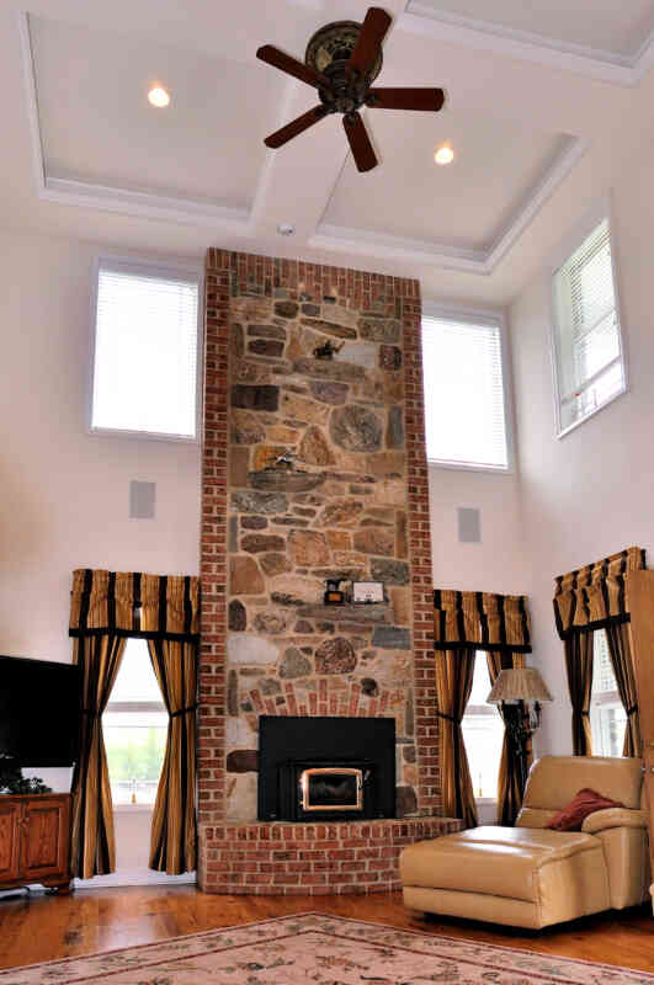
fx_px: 738
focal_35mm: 27
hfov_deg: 47.8
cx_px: 327
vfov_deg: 67.5
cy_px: 492
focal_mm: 18
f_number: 7.1
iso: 400
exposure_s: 1/60
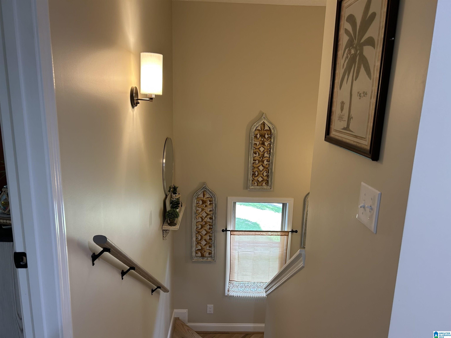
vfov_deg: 53.1
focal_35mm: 26
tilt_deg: -11.6
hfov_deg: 67.3
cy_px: 169
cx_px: 226
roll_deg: -2.3
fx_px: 339
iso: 100
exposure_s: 1/60
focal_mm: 5.7
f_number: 1.5
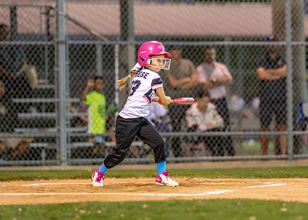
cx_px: 141
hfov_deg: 6.8
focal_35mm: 297
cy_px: 106
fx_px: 2596
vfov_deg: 4.8
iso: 6400
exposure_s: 1/1250
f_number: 1.8
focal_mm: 135
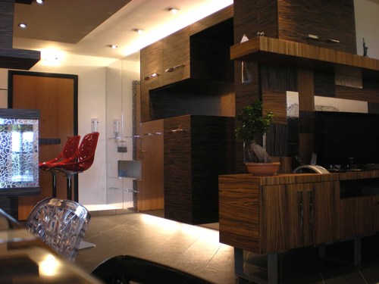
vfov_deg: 37.7
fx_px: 416
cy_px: 142
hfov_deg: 49.0
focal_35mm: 38
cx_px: 190
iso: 64
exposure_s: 1/6.4
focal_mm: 6.3
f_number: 3.1
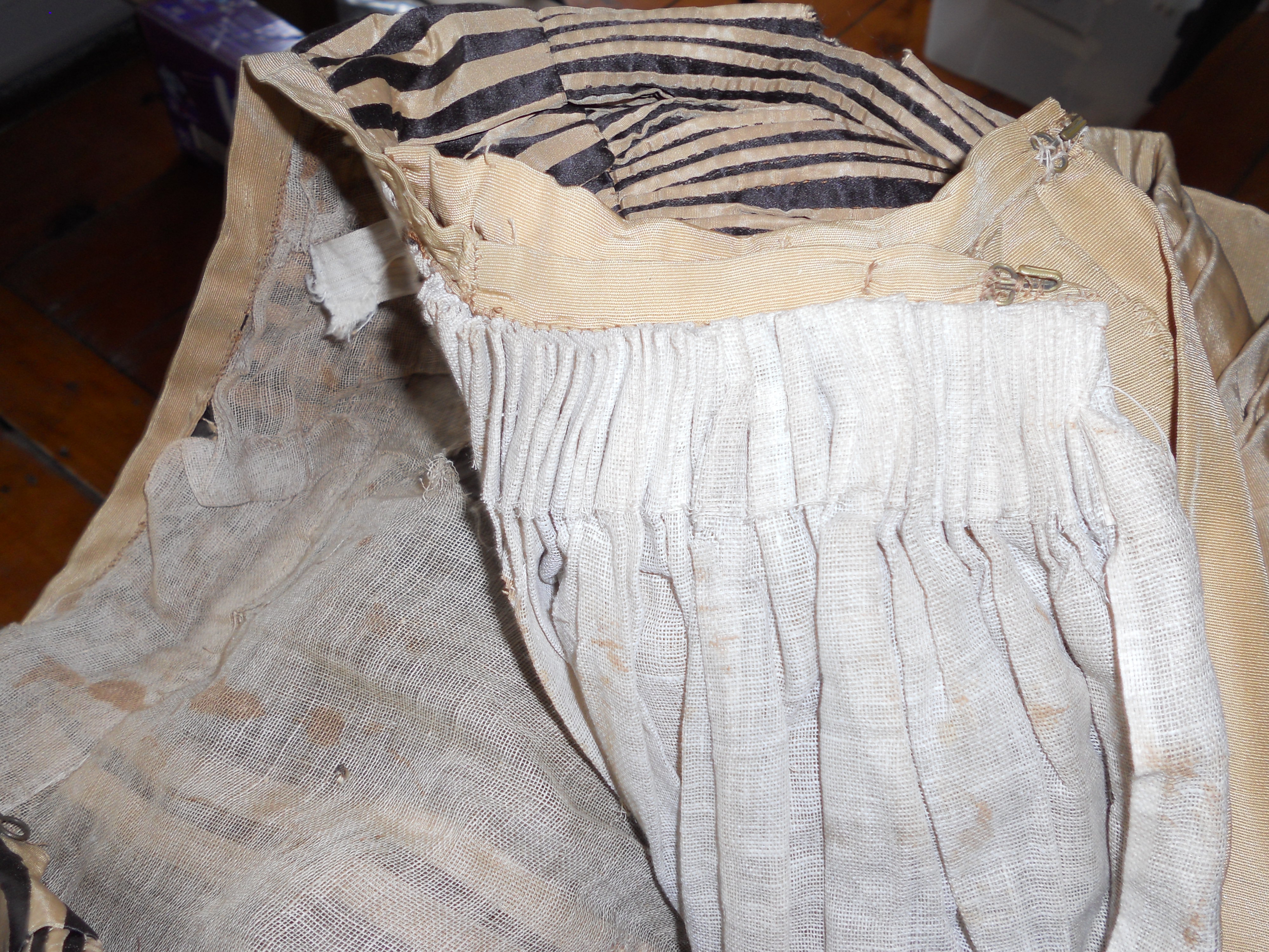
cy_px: 476
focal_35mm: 32
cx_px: 634
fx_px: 1173
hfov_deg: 56.8
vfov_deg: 44.2
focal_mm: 5.8
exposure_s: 1/25
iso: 80
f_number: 3.5
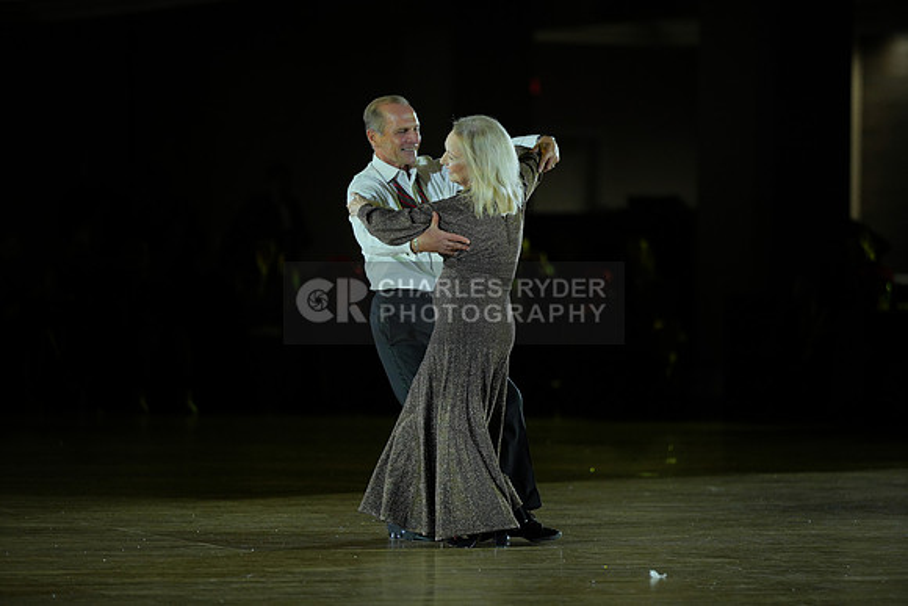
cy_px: 303
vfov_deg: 6.9
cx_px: 454
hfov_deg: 10.3
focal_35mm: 200
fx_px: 5045
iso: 640
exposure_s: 1/800
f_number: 2.8
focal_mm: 200
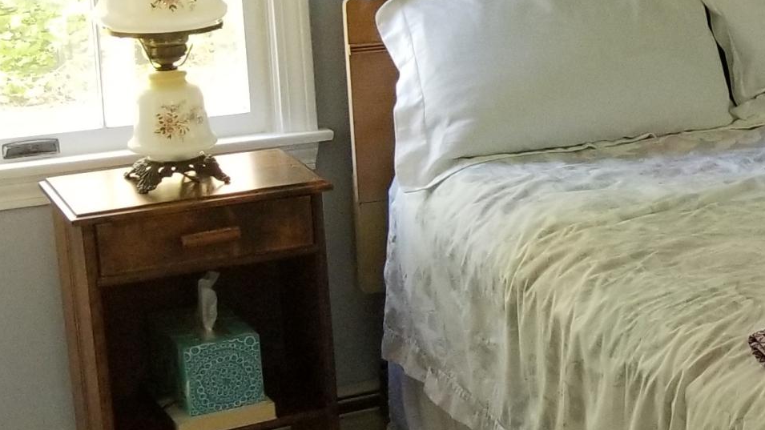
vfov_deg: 13.5
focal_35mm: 89
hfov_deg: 21.0
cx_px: 1085
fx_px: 1805
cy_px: 103
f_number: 1.7
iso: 200
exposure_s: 1/60
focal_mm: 4.25
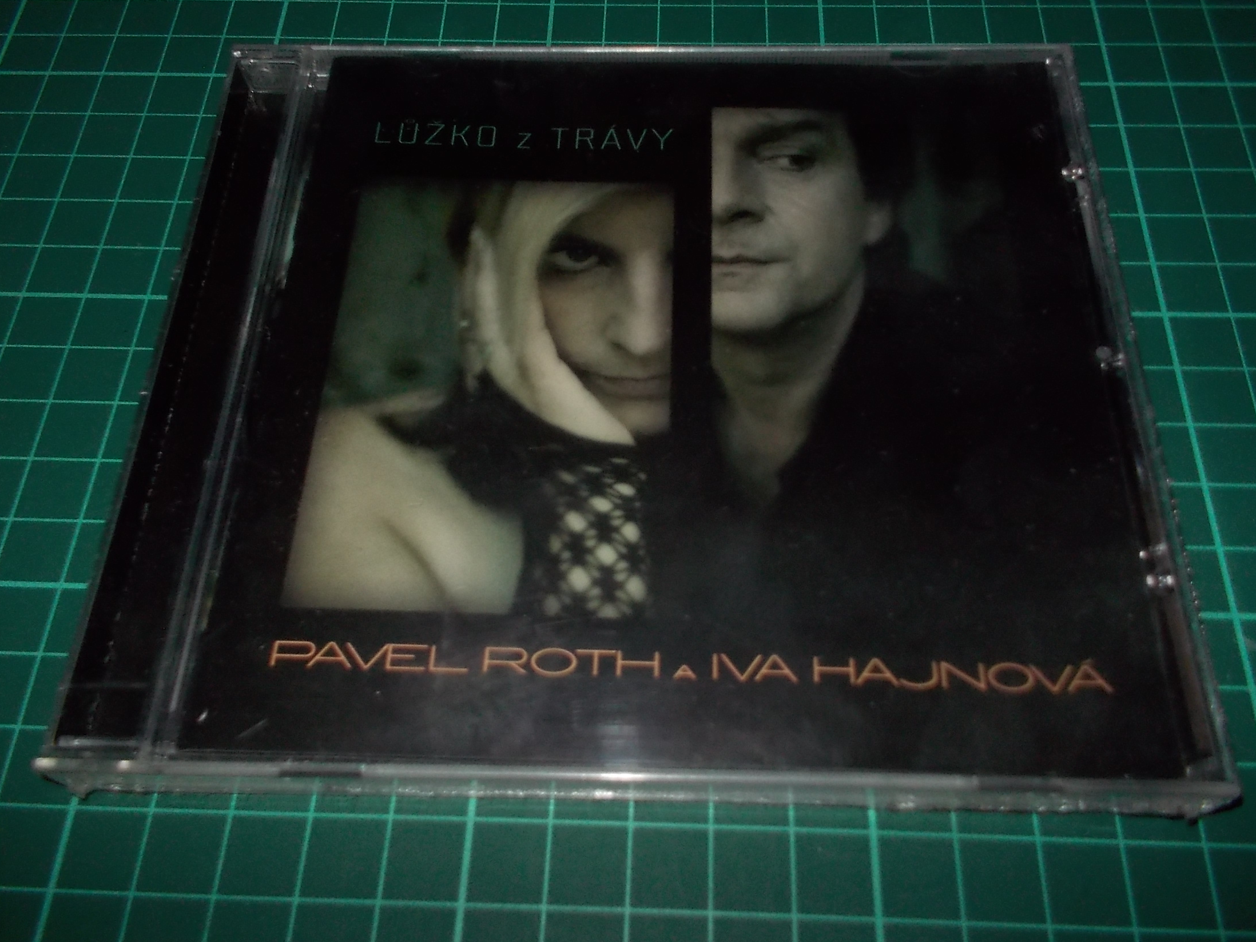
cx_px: 637
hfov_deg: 60.0
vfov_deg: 46.8
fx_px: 1089
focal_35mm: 30
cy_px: 465
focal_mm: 4.1
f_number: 3.3
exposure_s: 1/30
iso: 200
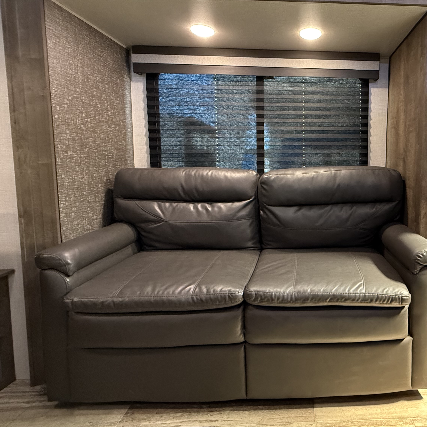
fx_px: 307
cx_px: 318
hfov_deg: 65.5
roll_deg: -1.0
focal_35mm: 22
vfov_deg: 69.3
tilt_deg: -3.9
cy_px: 185
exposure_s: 1/60
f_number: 2.2
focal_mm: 2.22
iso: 640
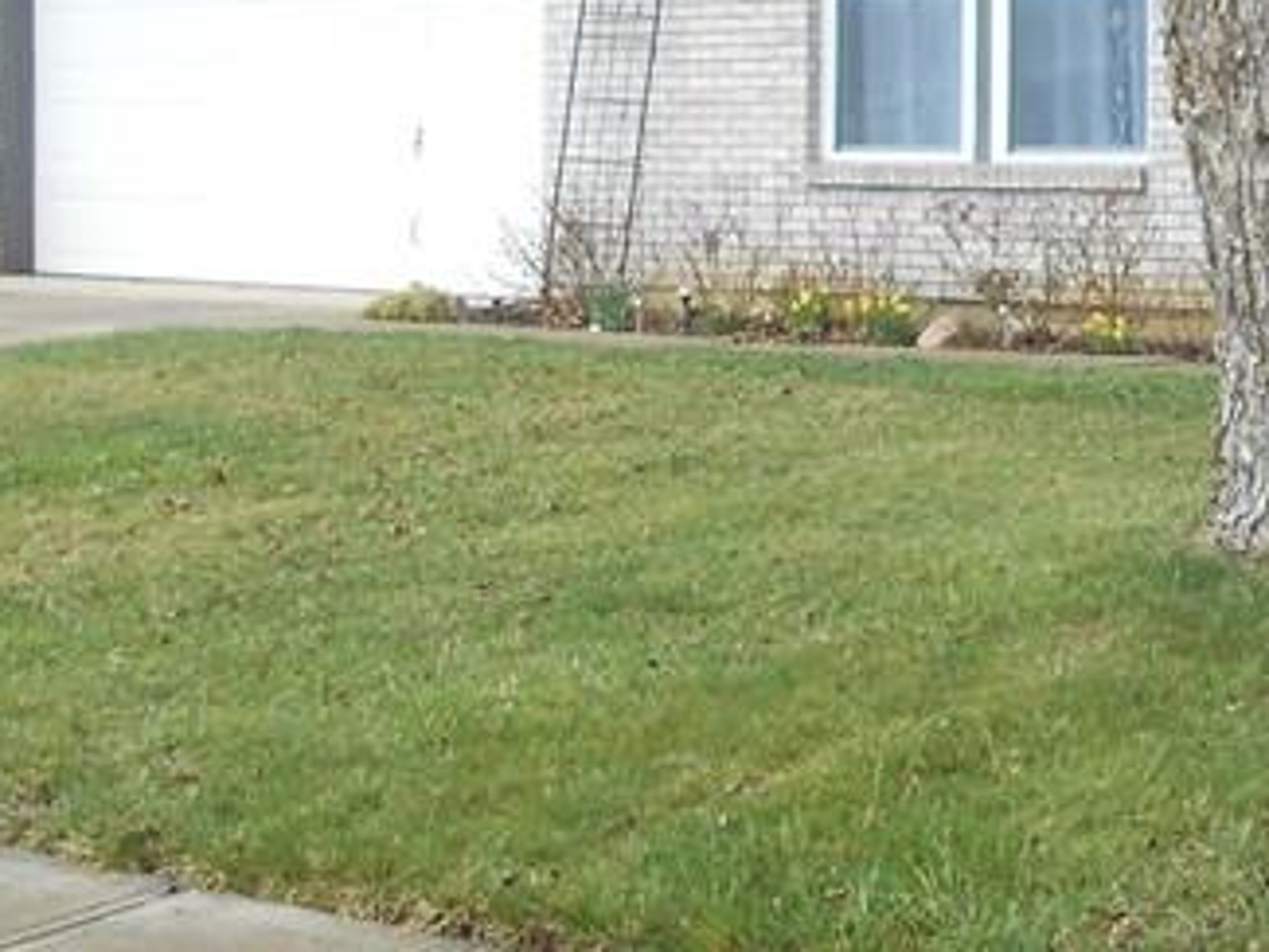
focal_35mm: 82
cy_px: 207
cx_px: 1394
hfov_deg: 22.5
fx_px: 3007
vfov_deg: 17.9
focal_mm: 4.6
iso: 80
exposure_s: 1/200
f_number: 3.2
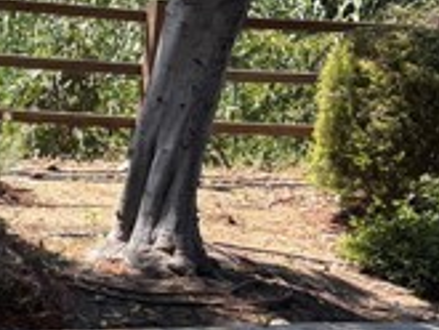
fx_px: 1282
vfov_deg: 14.6
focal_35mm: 101
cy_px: 61
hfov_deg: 15.8
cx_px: -407
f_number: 1.6
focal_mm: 5.96
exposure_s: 1/792
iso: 50
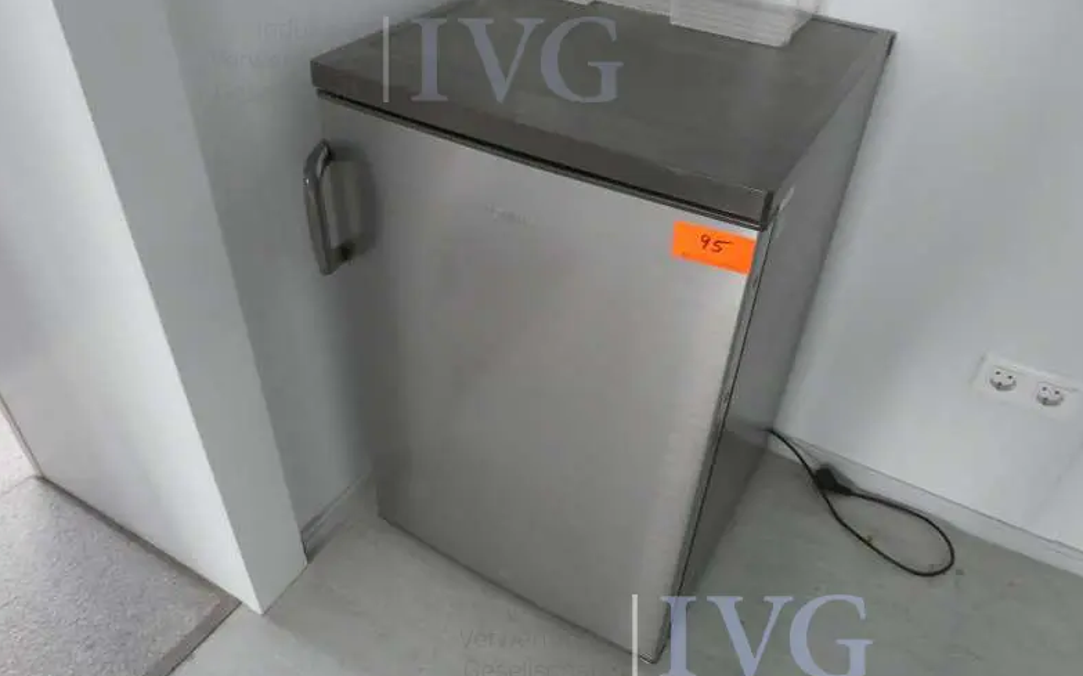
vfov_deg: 47.6
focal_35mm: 26
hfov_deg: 70.4
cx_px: 541
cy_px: 348
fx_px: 767
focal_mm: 4.3
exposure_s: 1/60
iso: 1000
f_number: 3.3
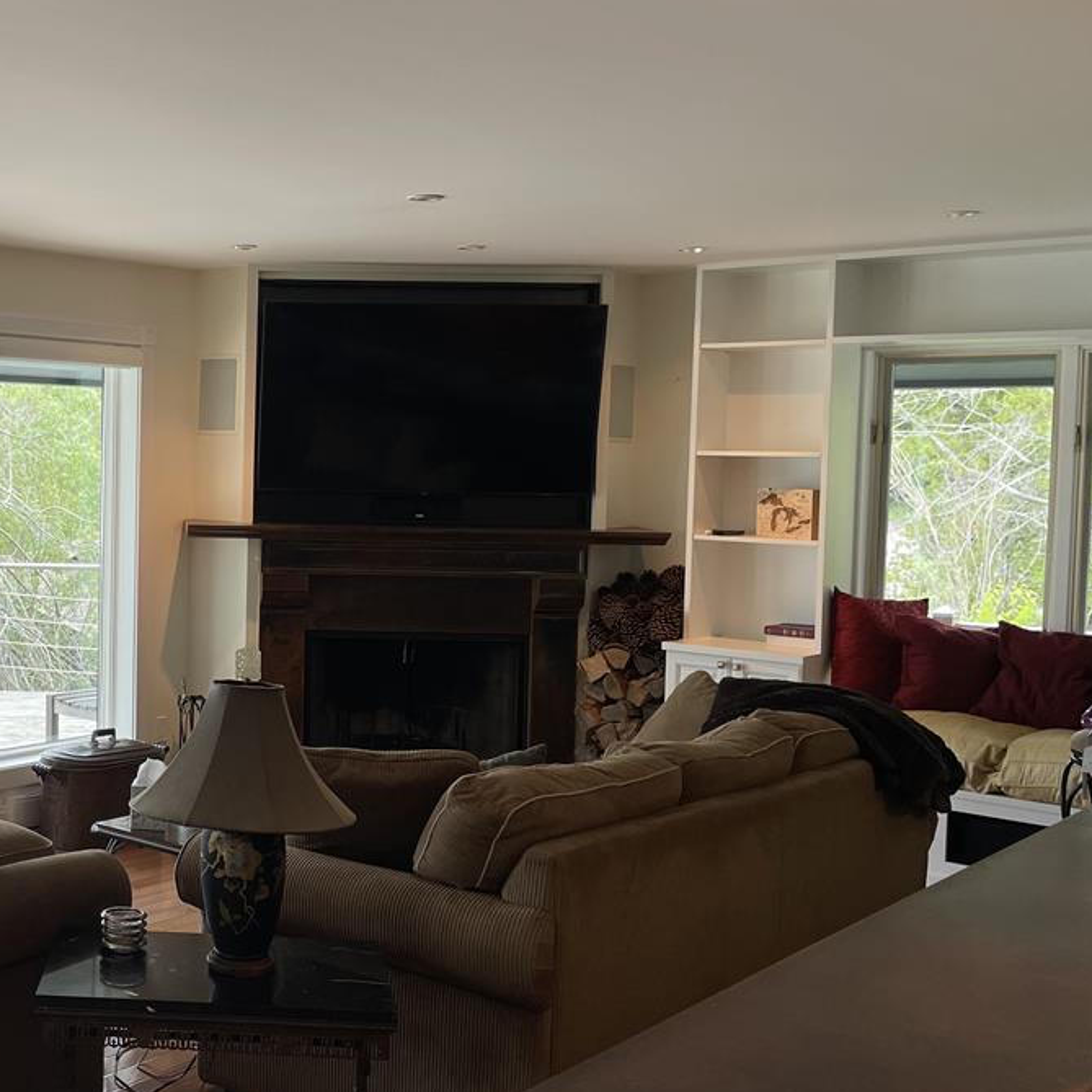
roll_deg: -1.1
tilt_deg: -2.7
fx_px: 1570
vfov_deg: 38.3
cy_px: 540
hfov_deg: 36.0
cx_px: 104
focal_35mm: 44
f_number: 1.6
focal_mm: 4.2
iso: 32
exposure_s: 1/120
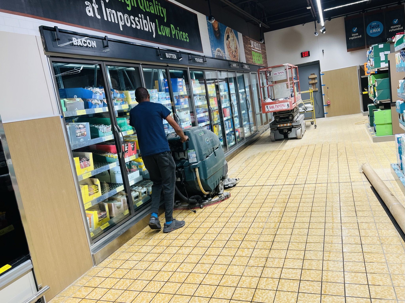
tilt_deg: -8.1
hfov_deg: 67.3
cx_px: 202
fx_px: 304
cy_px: 152
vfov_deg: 53.0
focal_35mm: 26
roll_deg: +12.3
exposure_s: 1/120
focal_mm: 5.7
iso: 80
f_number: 1.5
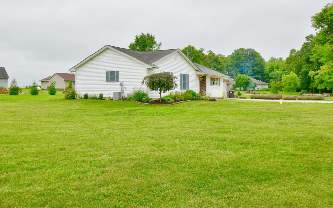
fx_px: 318
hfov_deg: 55.3
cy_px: 86
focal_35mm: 35
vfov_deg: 36.2
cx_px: 168
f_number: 11
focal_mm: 20
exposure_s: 1/400
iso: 400
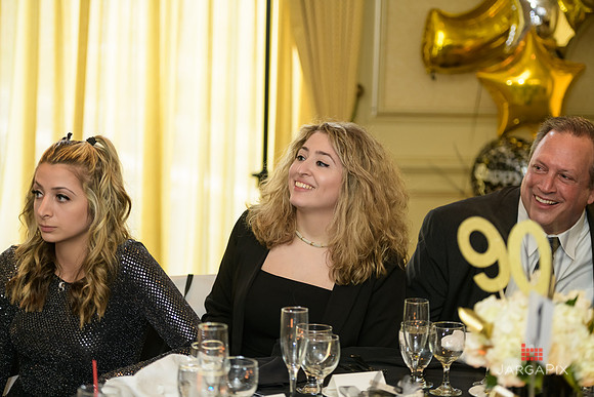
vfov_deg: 14.0
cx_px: 297
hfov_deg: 20.8
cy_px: 198
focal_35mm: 98
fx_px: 1617
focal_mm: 98
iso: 1600
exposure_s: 1/125
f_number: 3.2
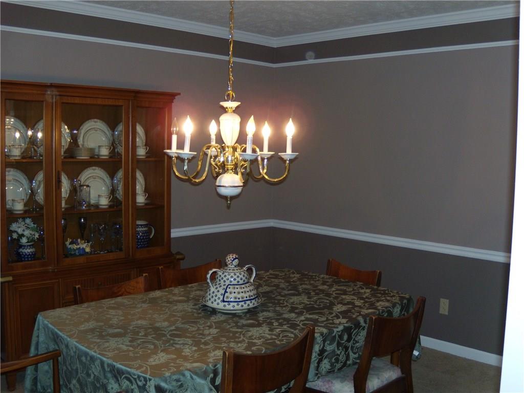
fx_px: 545
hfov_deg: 51.4
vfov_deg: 39.7
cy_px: 196
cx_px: 262
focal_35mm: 36
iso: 160
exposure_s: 1/30
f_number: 3.6
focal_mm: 6.4
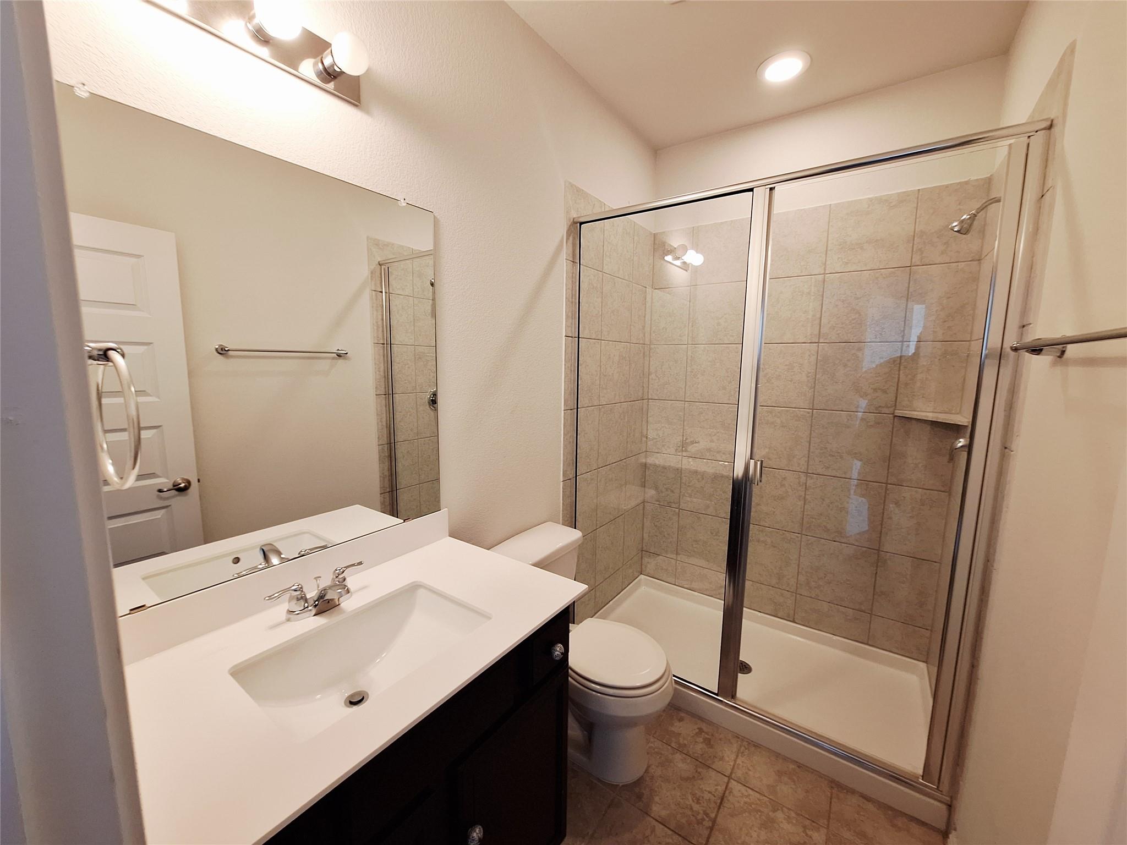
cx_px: 564
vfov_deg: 89.9
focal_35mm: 13
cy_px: 422
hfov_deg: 106.2
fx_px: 423
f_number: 2.2
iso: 80
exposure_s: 1/40
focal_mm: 1.74
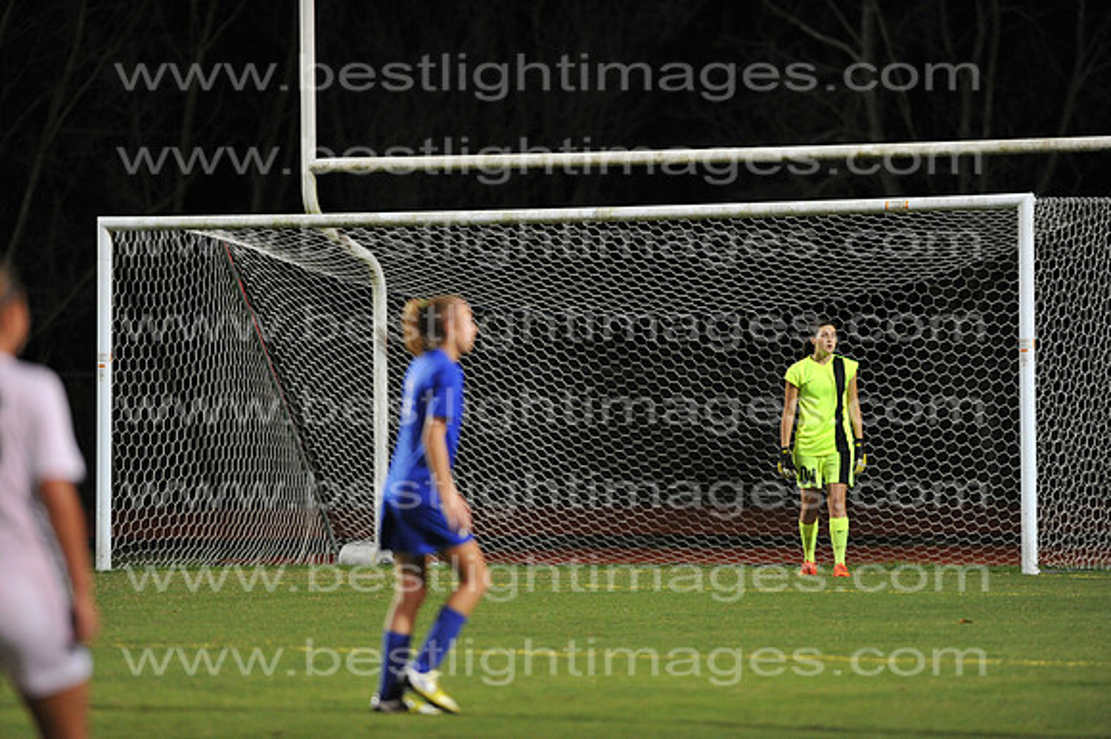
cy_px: 370
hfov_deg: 6.9
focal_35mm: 300
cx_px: 556
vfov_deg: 4.6
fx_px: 9253
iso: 5000
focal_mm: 300
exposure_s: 1/400
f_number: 3.2
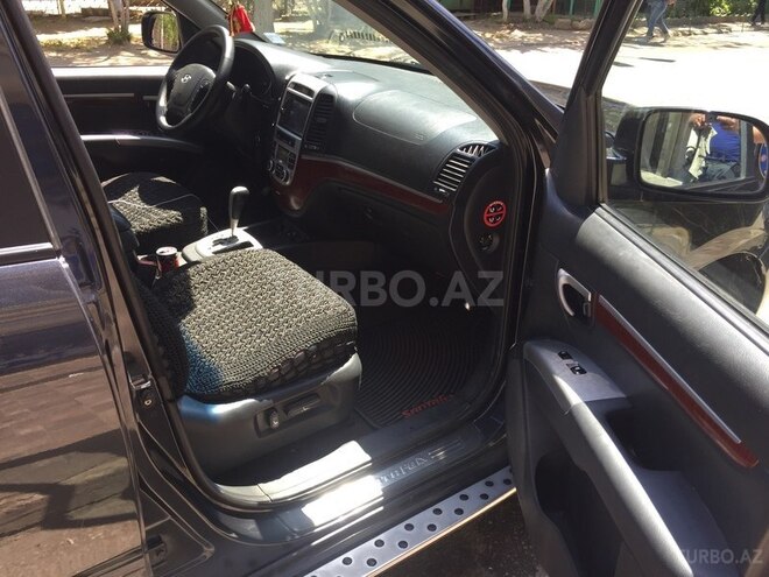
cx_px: 384
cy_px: 288
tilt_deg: -25.3
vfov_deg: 48.2
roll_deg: -3.8
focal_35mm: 29
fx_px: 644
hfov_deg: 61.7
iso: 32
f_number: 2.2
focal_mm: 4.15
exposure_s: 1/216
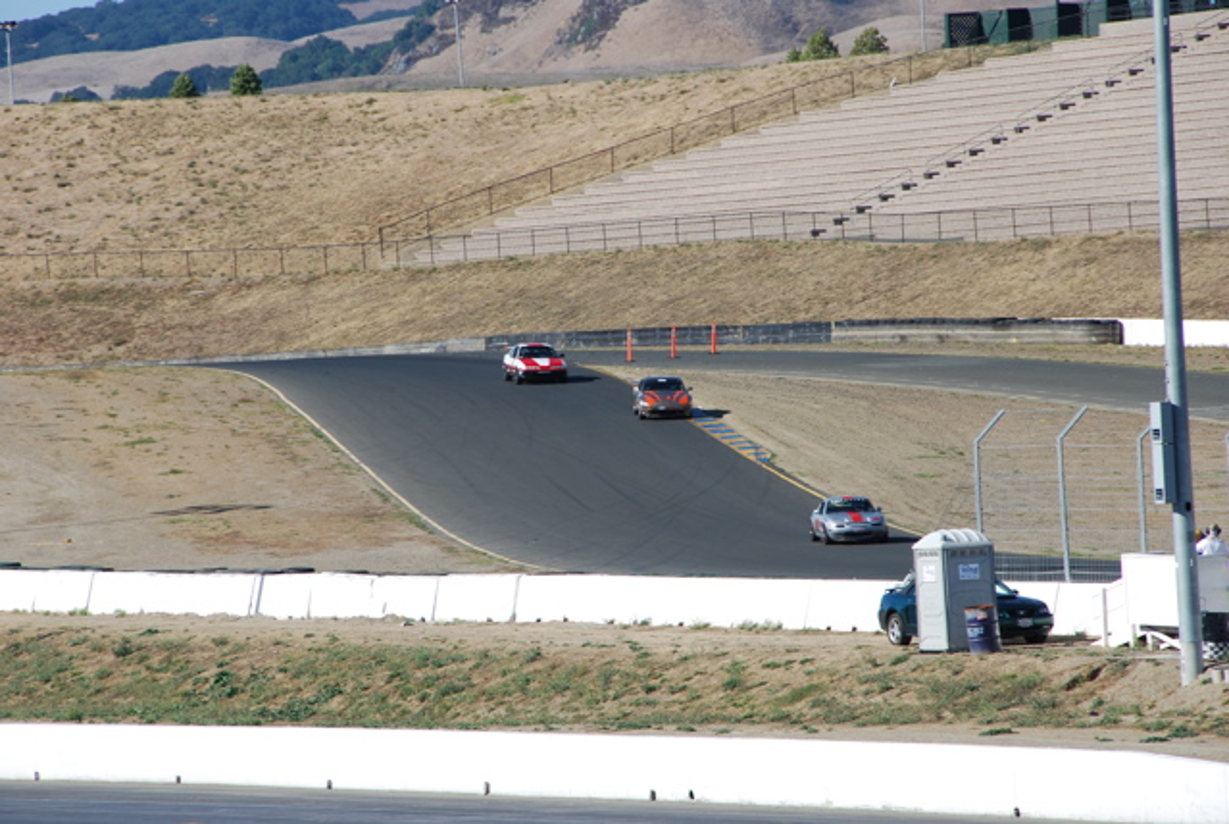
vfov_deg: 4.6
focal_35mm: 300
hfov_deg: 6.9
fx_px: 10256
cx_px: 614
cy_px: 412
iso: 160
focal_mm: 200
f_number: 10
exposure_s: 1/250
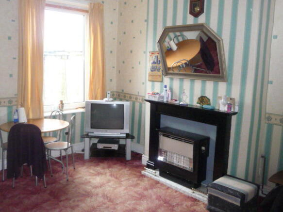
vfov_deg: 41.8
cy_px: 106
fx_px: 278
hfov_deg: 54.0
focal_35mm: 34
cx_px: 142
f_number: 3.3
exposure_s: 1/30
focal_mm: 4.7
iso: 500
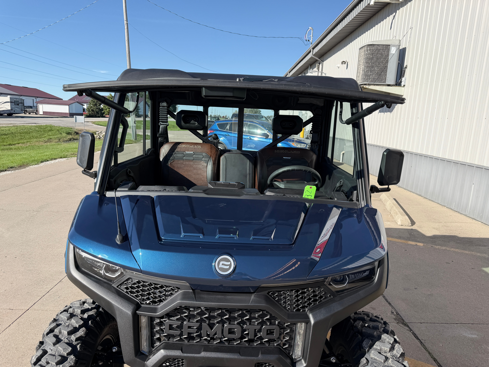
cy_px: 184
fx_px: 339
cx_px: 244
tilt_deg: -8.8
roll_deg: -4.3
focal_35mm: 24
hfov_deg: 71.6
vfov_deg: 56.8
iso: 80
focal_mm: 6.76
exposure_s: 1/2370
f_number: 1.78
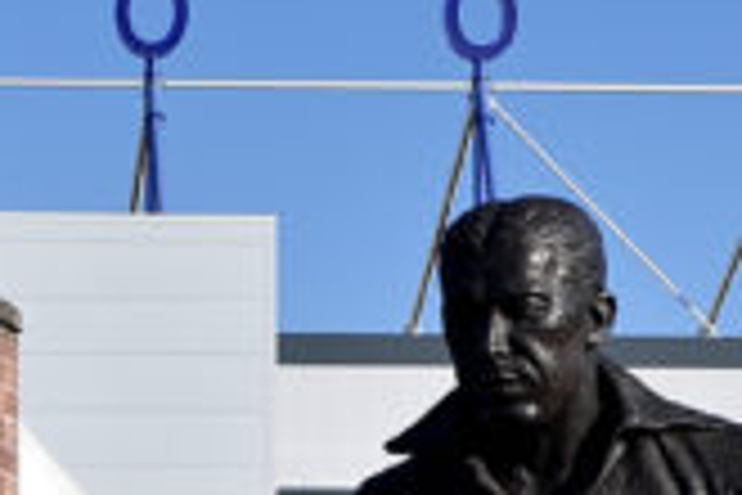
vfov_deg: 8.6
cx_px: 418
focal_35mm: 149
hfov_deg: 13.8
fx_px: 3071
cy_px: 1100
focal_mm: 24
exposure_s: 1/250
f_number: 5.6
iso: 100
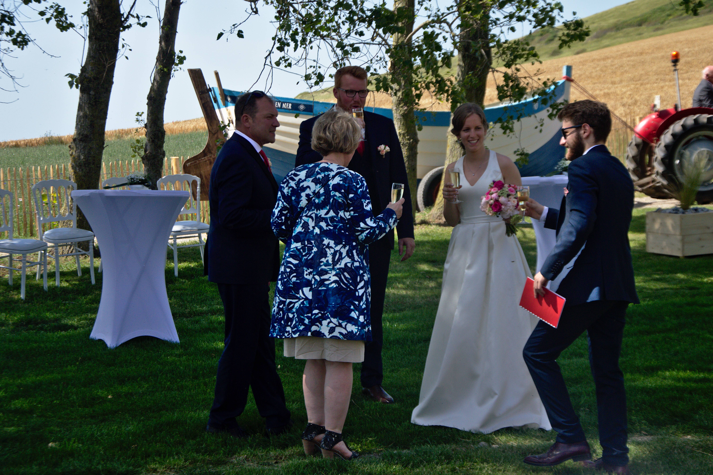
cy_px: 238
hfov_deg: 26.0
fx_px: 1544
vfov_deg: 17.5
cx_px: 356
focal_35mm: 78
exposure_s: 1/1000
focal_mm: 52
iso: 200
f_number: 5.6
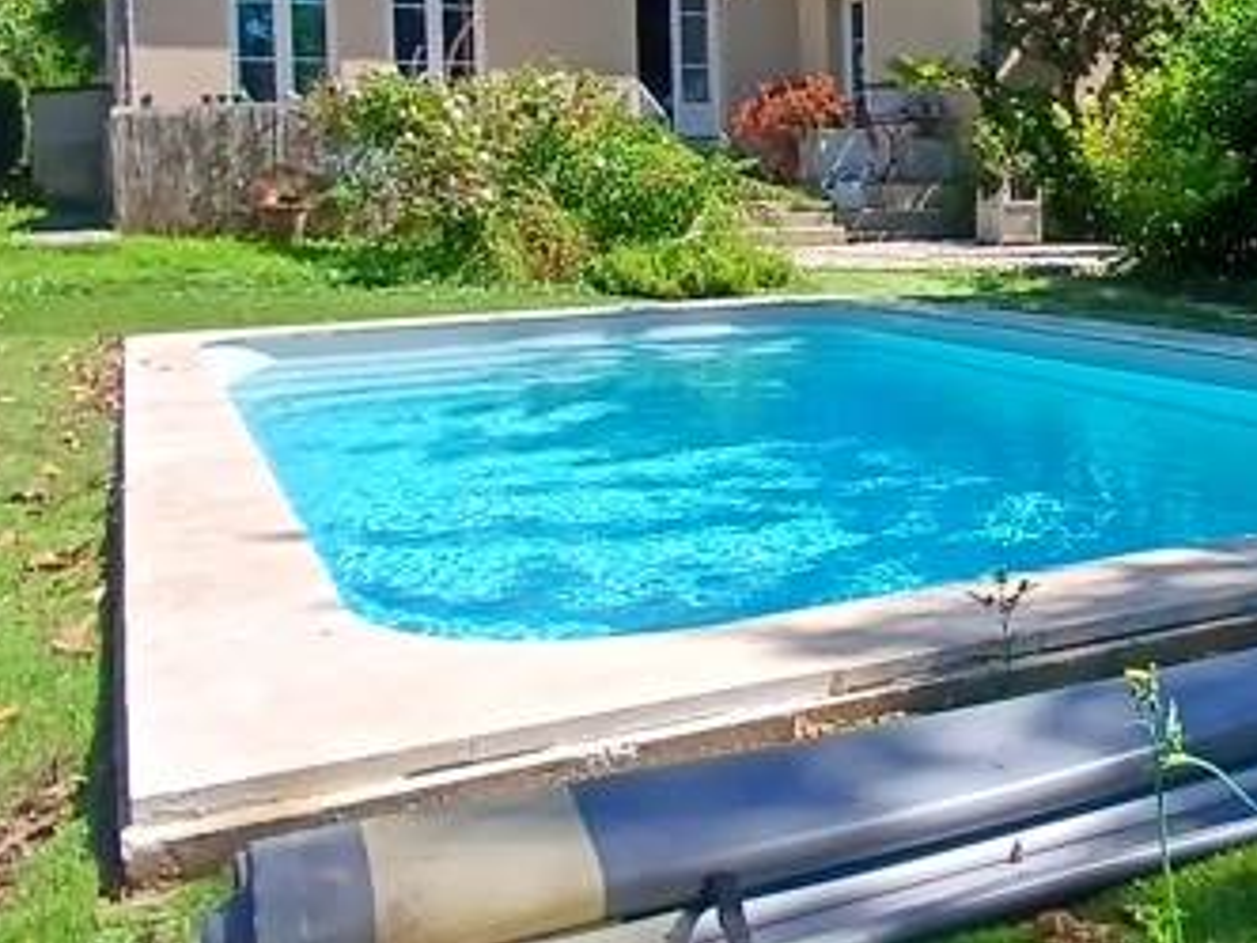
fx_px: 1489
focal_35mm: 41
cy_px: 205
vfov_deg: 34.2
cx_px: 943
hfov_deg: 44.3
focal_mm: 1.4
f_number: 2.2
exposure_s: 1/882
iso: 50
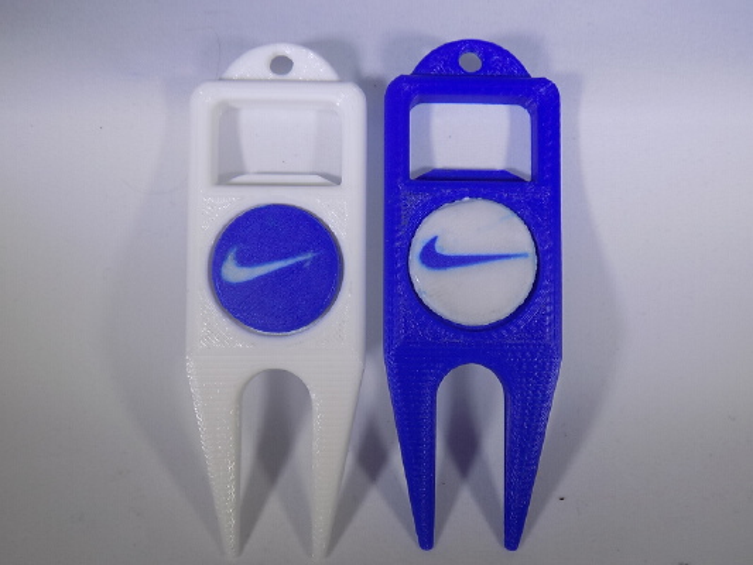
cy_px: 282
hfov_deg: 53.9
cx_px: 376
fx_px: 740
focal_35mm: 34
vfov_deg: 41.8
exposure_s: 1/500
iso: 80
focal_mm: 6.1
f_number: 3.4
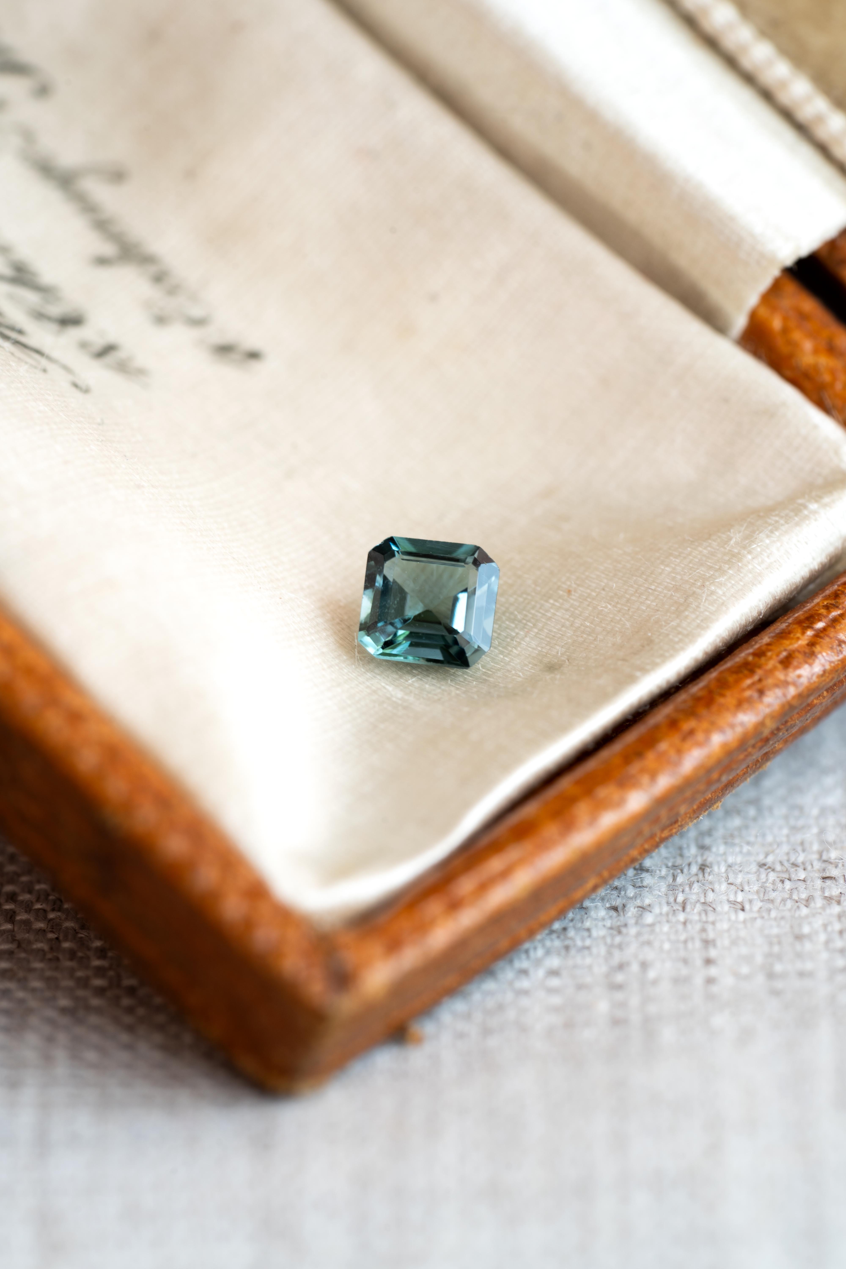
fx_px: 3172
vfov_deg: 22.6
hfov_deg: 15.2
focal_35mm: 90
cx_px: 423
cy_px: 634
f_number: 8
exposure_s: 1/8
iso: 100
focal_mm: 90
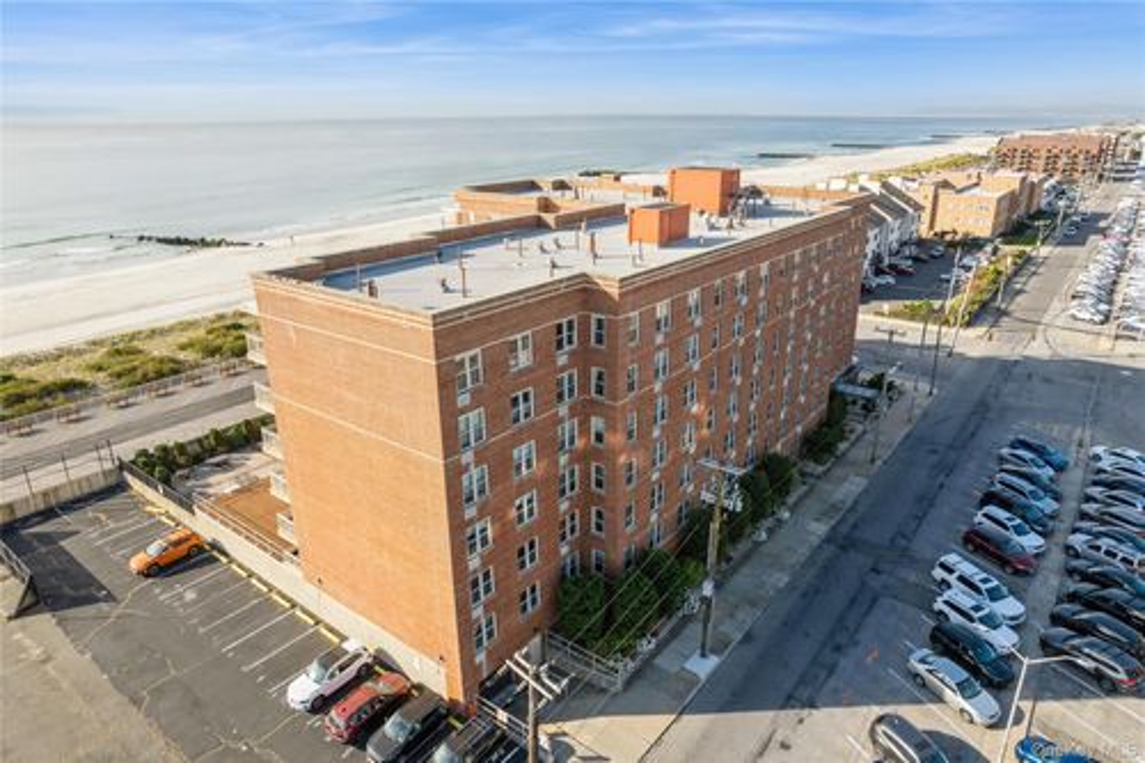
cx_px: 572
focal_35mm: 22
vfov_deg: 57.2
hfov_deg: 78.6
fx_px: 699
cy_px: 382
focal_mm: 8.38
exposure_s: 1/1600
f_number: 2.4
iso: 110
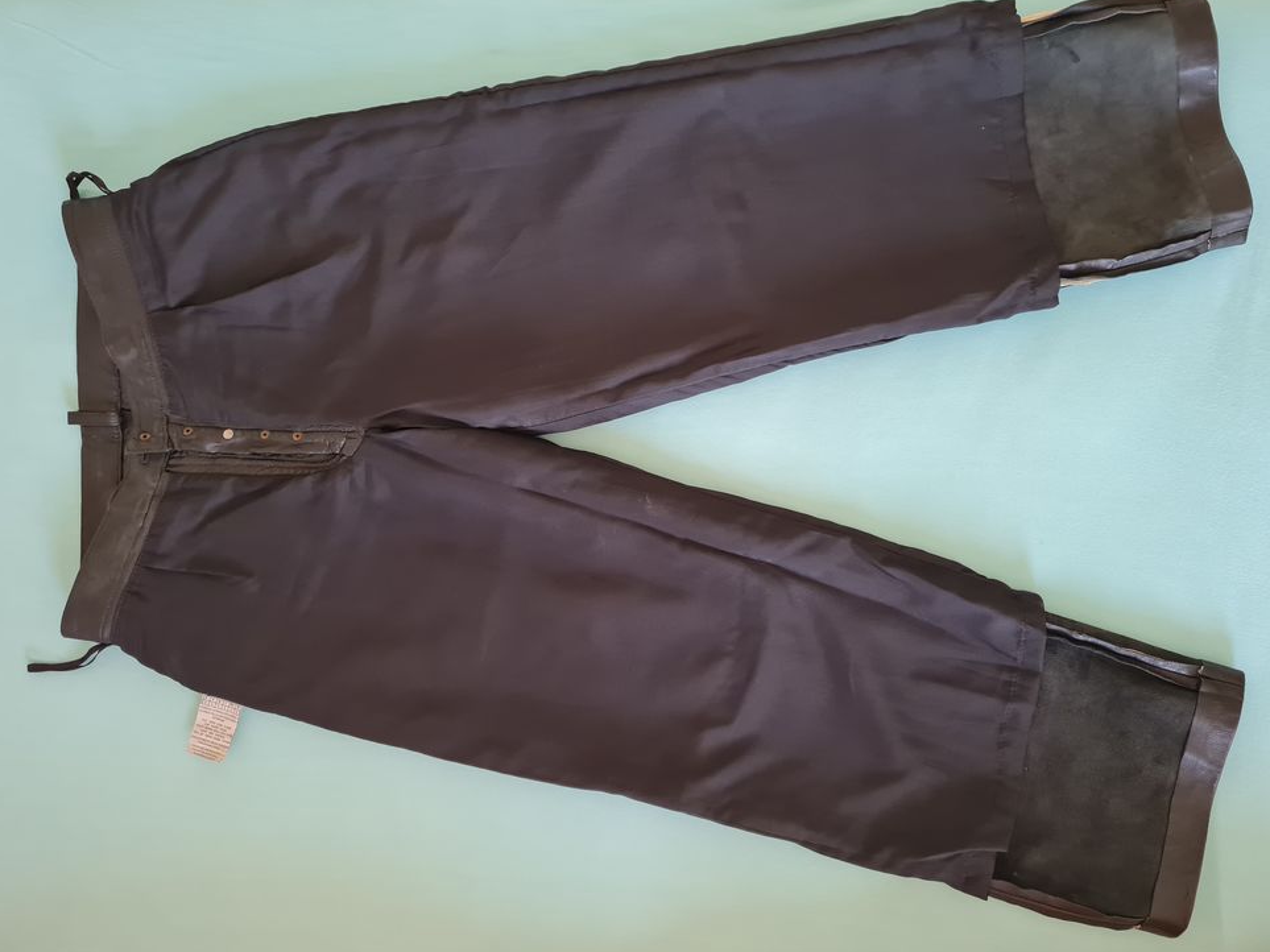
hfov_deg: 65.3
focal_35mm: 27
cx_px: 632
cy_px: 480
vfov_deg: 51.3
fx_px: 990
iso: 400
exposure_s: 1/50
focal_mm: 5.4
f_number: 1.8
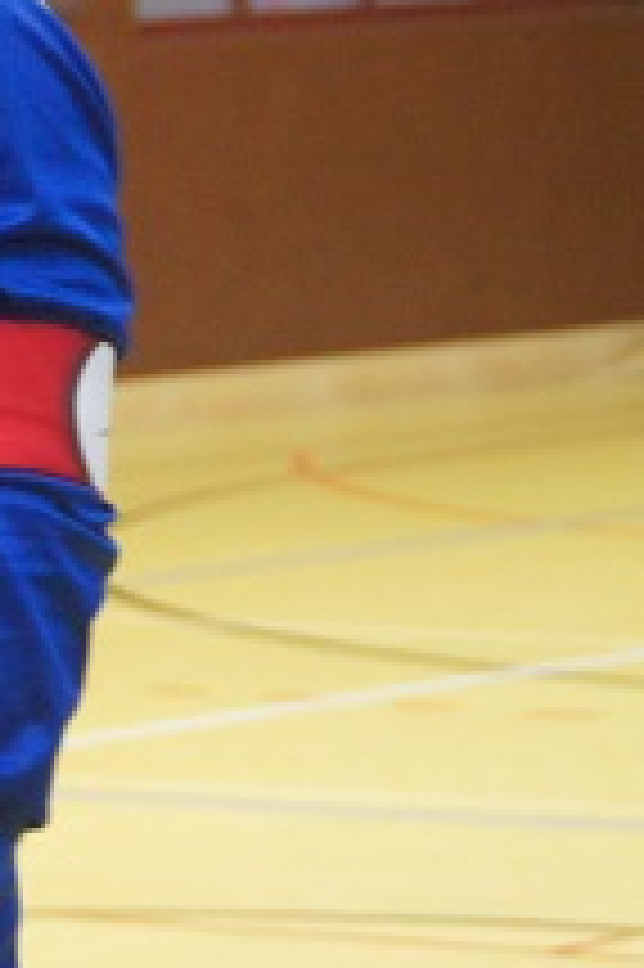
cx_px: -1117
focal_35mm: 335
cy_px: 189
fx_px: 9003
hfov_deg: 4.0
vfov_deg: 6.1
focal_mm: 60
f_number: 5
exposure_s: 1/25
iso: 1600
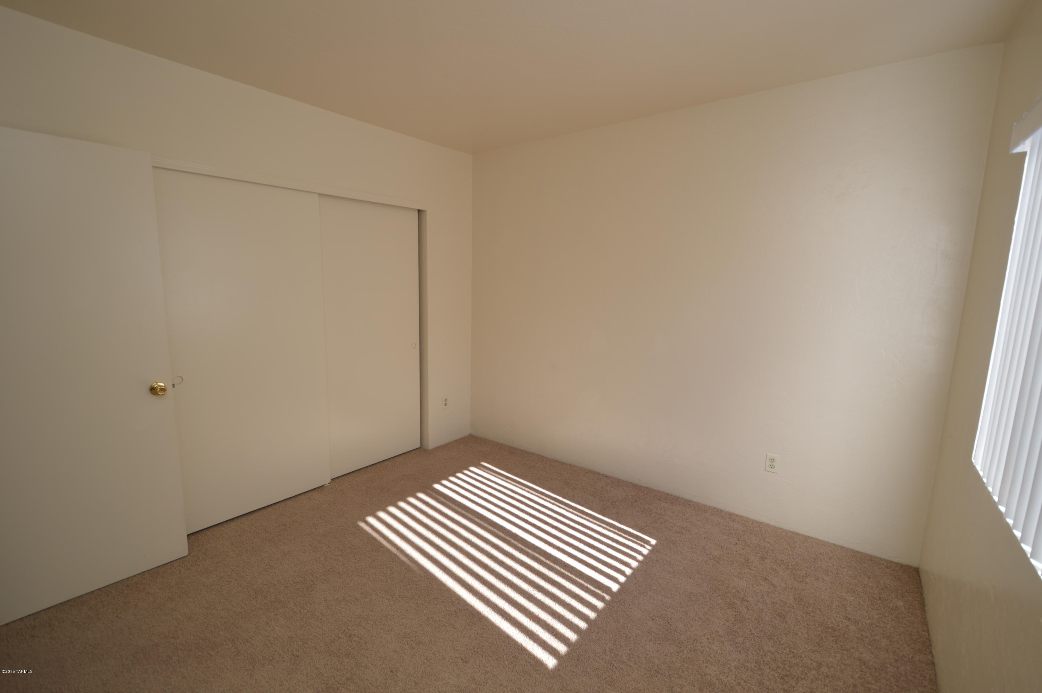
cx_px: 521
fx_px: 434
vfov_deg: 77.2
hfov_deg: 100.4
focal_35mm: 15
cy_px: 346
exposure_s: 1/160
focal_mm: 10
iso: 100
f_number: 4
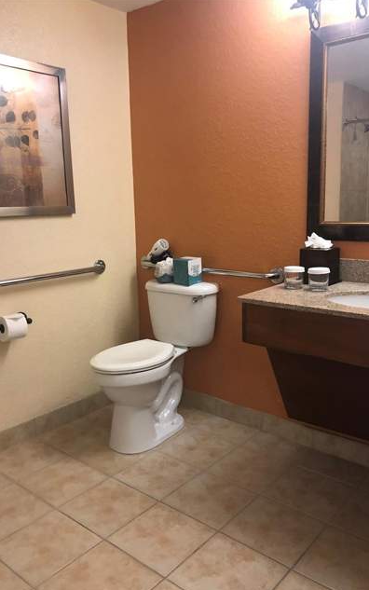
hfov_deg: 41.9
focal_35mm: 30
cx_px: 178
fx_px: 482
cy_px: 295
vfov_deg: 62.9
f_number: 1.8
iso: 64
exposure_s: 1/15
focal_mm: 3.99
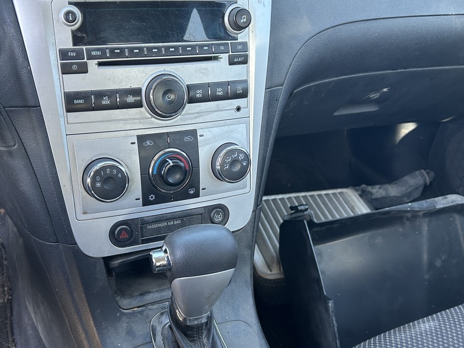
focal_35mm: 37
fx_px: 496
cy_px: 191
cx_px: 195
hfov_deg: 49.9
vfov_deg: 38.7
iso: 100
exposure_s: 1/121
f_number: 1.5
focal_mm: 5.7
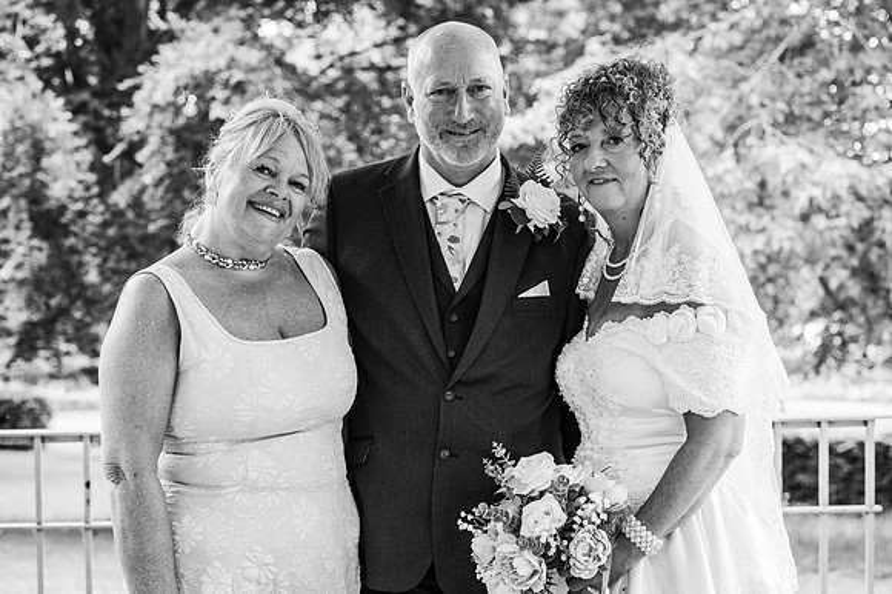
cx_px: 446
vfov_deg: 16.1
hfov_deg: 23.9
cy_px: 297
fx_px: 2105
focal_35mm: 85
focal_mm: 85
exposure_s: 1/200
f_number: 5.6
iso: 720
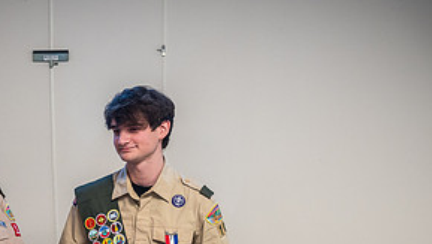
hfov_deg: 11.1
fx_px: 2212
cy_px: 237
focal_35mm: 193
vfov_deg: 6.3
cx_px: 109
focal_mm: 92
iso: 2200
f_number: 4
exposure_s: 1/125
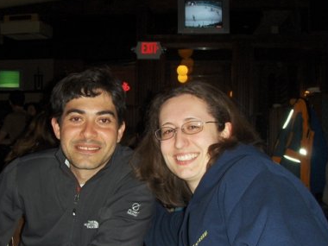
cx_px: 137
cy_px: 156
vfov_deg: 26.9
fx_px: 512
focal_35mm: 54
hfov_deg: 35.5
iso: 100
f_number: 3.5
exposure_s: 1/60
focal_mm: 6.5
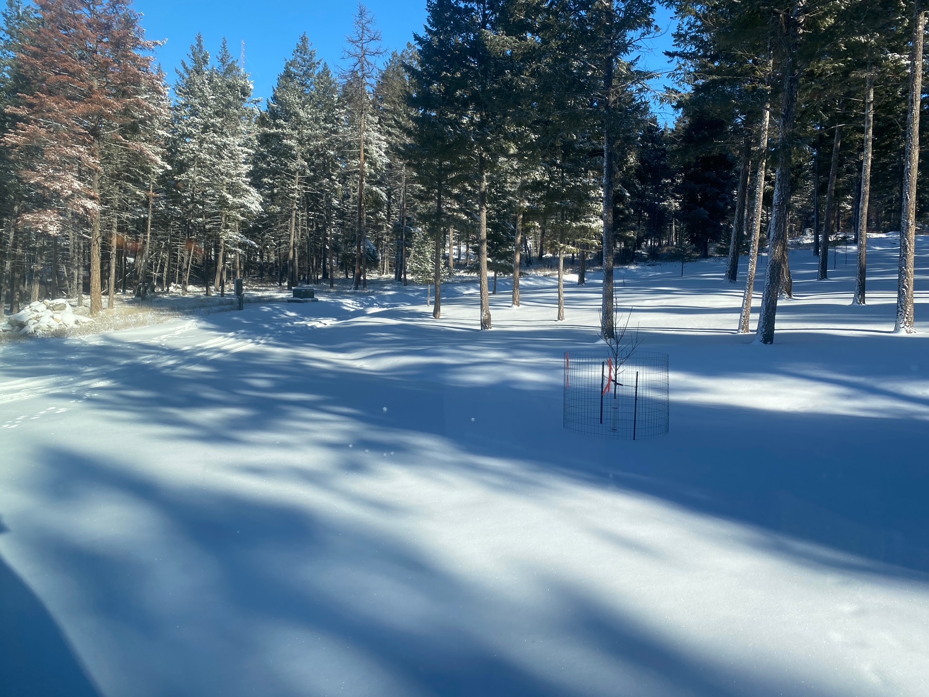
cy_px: 348
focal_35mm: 26
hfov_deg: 67.3
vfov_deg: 53.1
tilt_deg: -7.2
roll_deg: -0.4
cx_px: 464
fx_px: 698
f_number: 1.8
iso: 32
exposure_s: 1/1754
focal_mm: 4.25
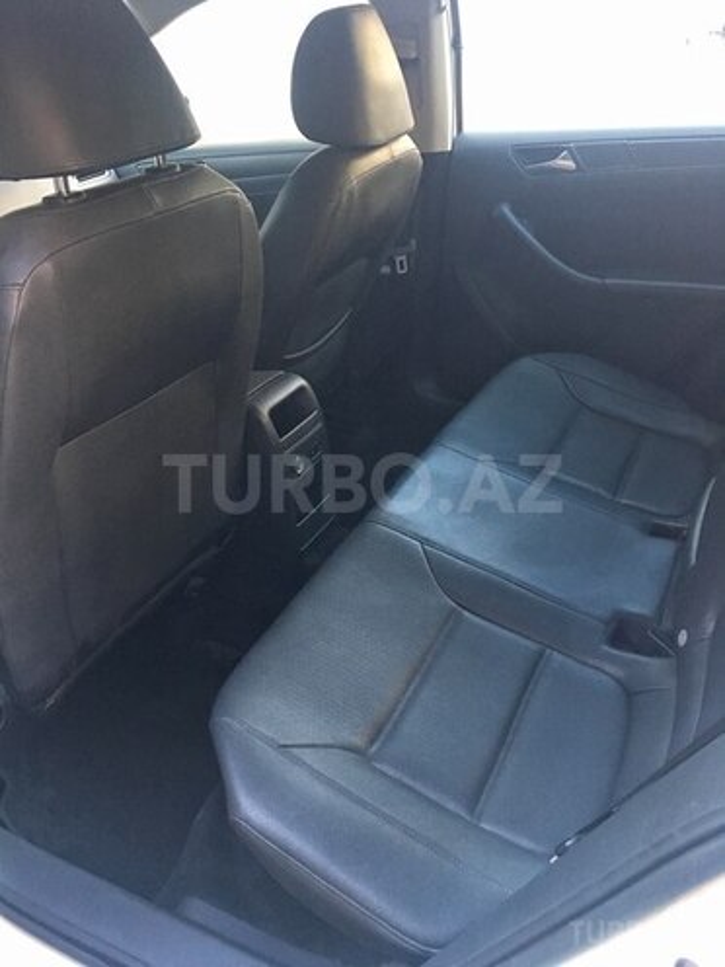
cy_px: 484
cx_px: 362
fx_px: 810
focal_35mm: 29
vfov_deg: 61.7
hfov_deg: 48.2
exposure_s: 1/33
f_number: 2.2
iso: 250
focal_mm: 4.15
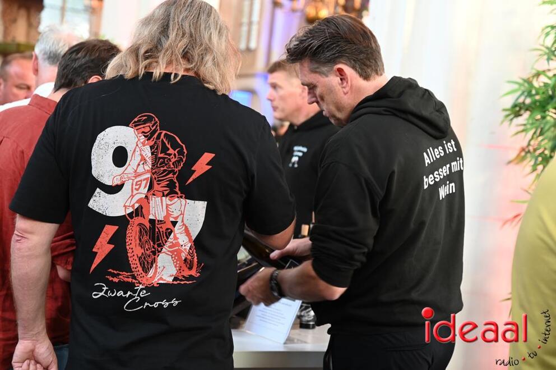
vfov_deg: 19.4
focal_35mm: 70
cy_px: 185
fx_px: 1080
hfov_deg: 28.9
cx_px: 278
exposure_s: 1/50
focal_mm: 70
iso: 1250
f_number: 4
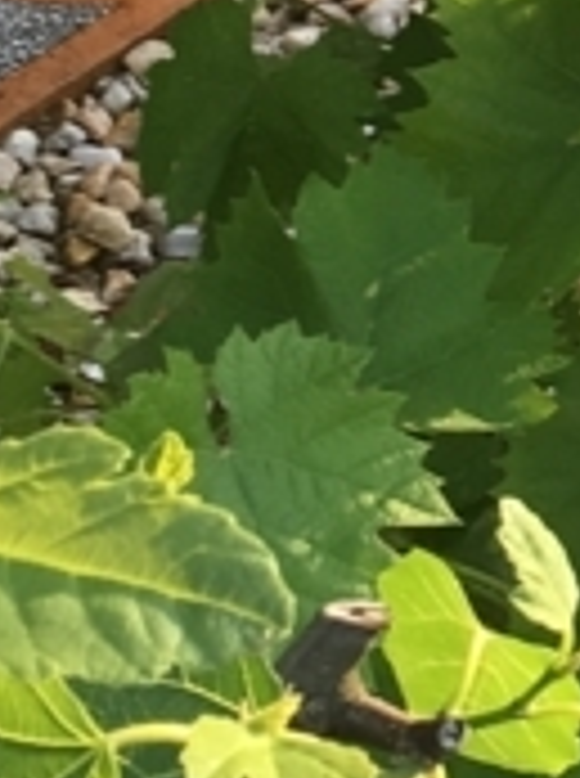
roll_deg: -9.8
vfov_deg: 11.3
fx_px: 3857
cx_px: 1317
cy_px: -126
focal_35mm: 172
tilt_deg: -39.3
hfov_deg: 8.0
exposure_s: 1/214
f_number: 2.2
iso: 25
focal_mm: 4.15
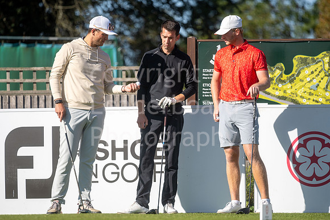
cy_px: 110
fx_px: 2751
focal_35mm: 300
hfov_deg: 6.9
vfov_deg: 4.6
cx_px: 165
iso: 200
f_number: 4
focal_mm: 300
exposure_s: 1/2000
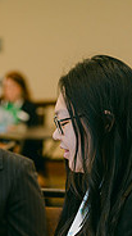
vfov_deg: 12.6
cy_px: 242
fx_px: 1049
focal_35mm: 168
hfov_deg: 7.2
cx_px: 21
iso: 500
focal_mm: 50
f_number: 2
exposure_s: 1/125
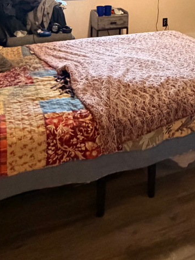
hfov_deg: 31.2
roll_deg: -0.4
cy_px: -45
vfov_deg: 34.5
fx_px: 338
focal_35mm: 45
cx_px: 162
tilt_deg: -1.2
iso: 1000
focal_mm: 2.22
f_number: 2.2
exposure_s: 1/60
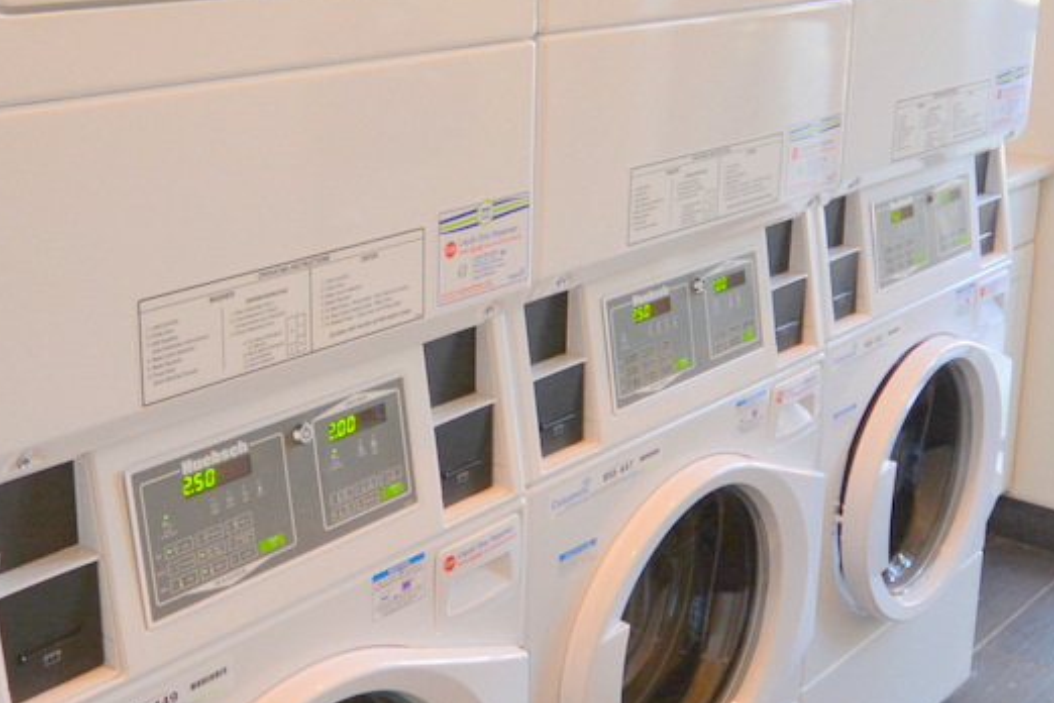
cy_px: 223
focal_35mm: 46
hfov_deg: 42.2
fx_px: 1347
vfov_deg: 29.0
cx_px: 355
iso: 400
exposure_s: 1/60
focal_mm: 10
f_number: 4
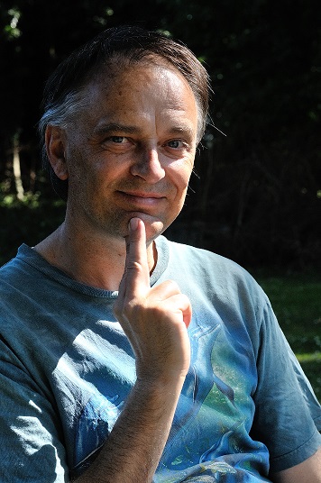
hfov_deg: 18.1
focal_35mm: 75
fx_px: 1006
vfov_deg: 27.0
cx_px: 160
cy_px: 242
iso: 800
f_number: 7.1
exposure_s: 1/1250
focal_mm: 50
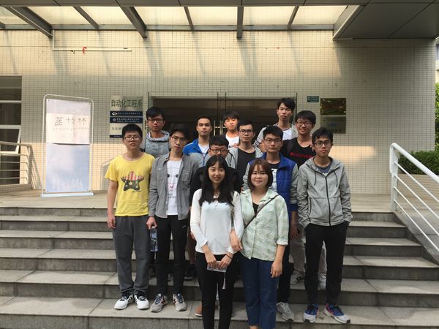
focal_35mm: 29
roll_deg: -1.9
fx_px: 368
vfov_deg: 48.2
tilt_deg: +0.5
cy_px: 164
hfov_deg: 61.7
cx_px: 220
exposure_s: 1/682
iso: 32
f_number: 2.2
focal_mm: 4.15
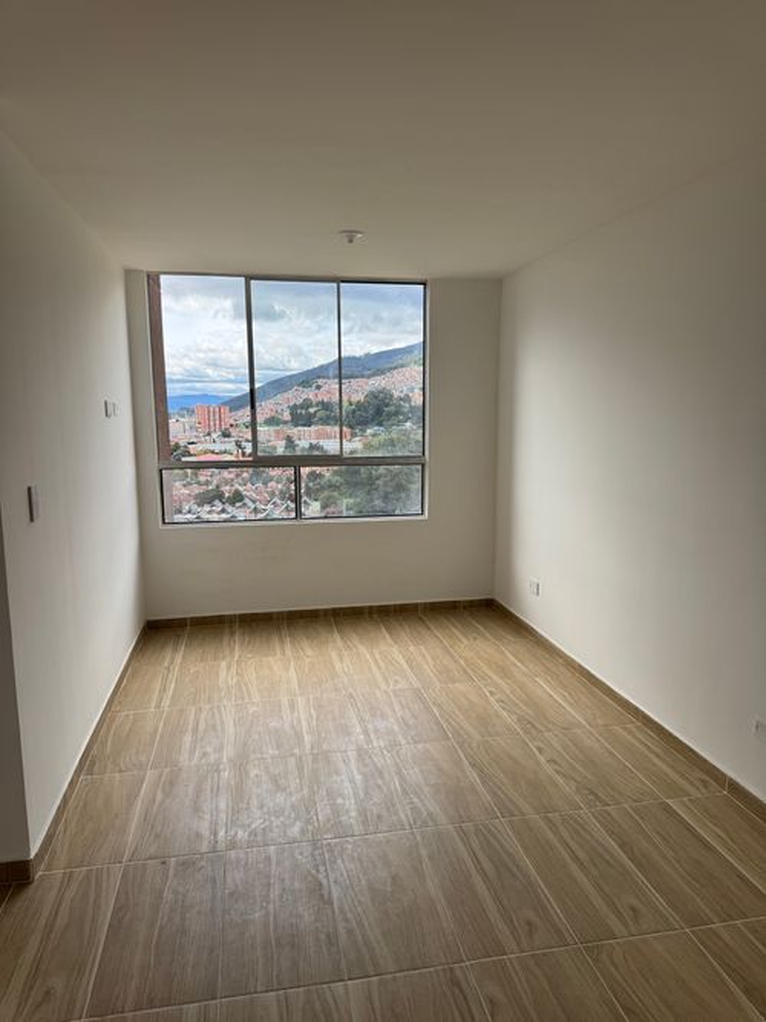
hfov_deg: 56.8
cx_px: 383
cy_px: 511
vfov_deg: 71.6
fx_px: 708
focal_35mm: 24
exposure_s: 1/1026
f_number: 1.78
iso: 80
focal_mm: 6.76
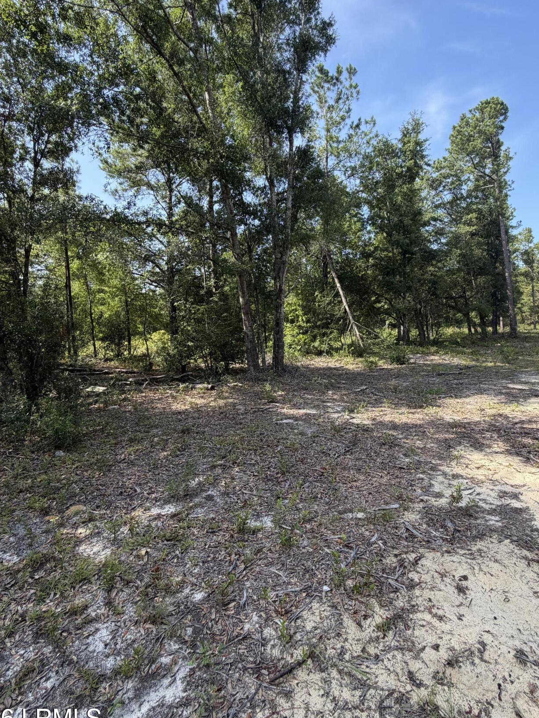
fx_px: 353
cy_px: 322
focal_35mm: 17
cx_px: 267
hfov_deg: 74.7
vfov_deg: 90.7
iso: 64
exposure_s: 1/479
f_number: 2.2
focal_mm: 2.22
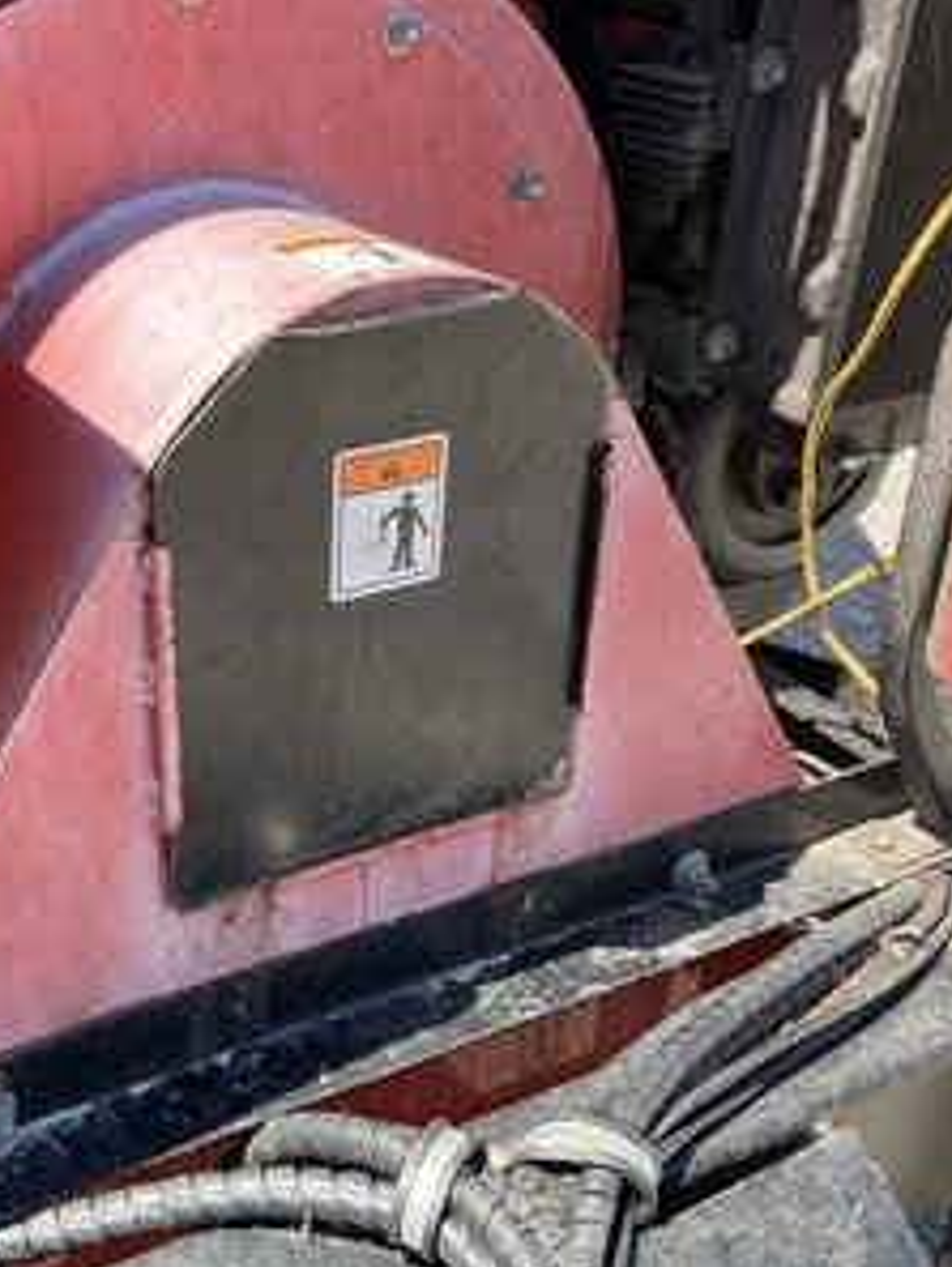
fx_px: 1429
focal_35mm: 39
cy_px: 636
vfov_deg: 47.8
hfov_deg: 35.6
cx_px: 184
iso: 25
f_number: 1.8
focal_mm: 3
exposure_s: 1/346
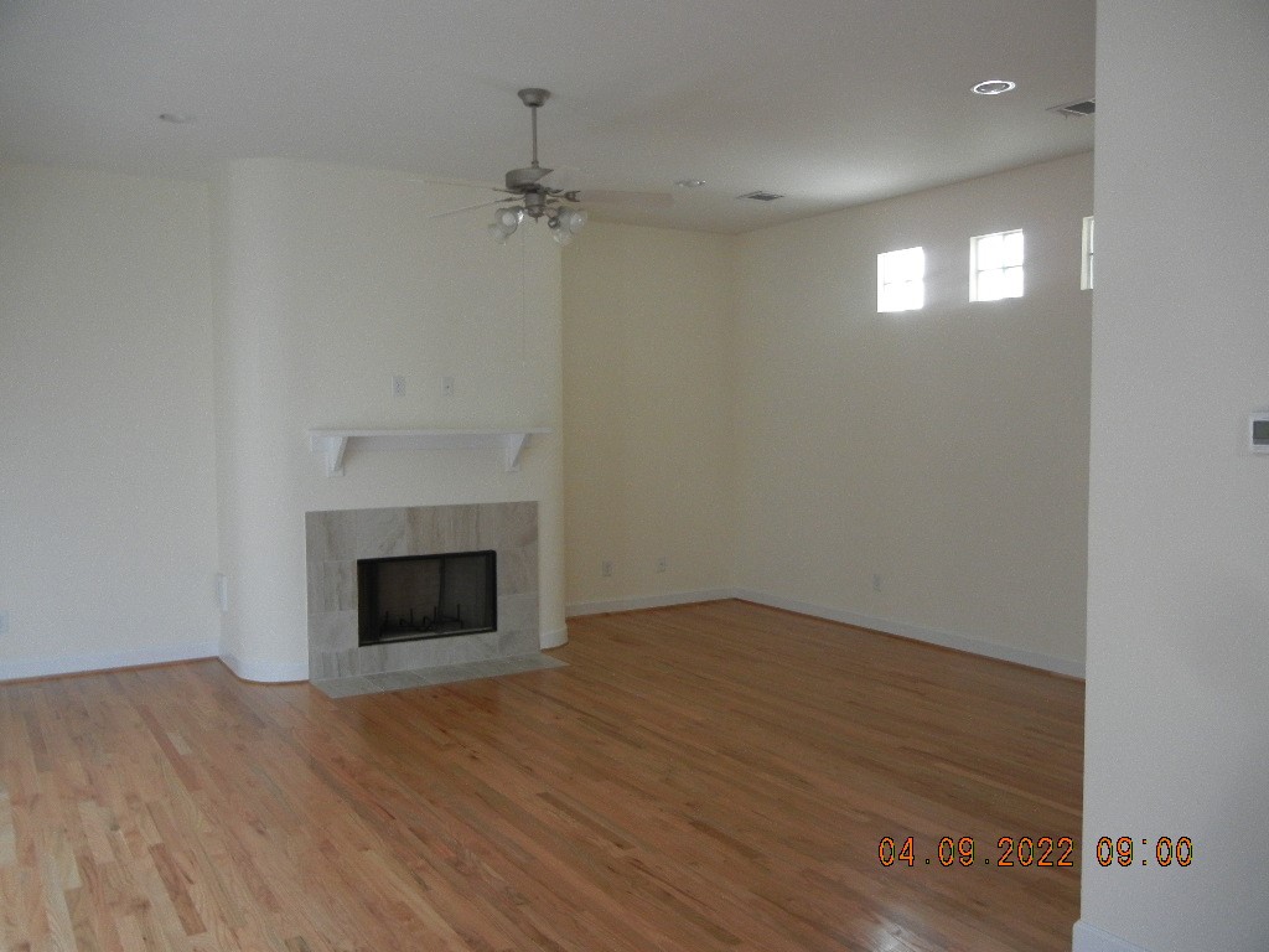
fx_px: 1100
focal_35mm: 30
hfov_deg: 60.0
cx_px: 634
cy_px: 476
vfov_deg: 46.8
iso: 398
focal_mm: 5.4
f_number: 3.5
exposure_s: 1/30
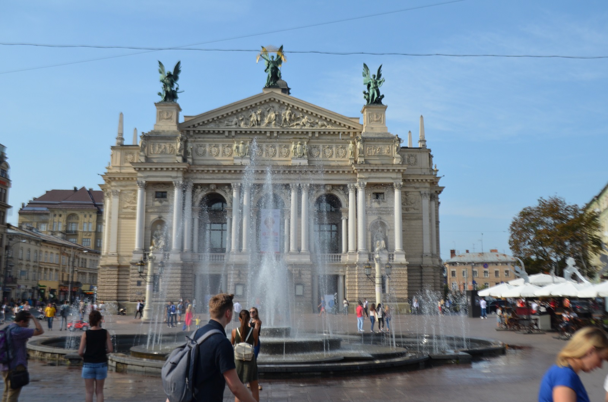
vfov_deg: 36.7
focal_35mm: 36
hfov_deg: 53.2
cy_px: 201
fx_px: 607
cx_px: 304
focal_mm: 24
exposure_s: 1/1600
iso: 400
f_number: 7.1
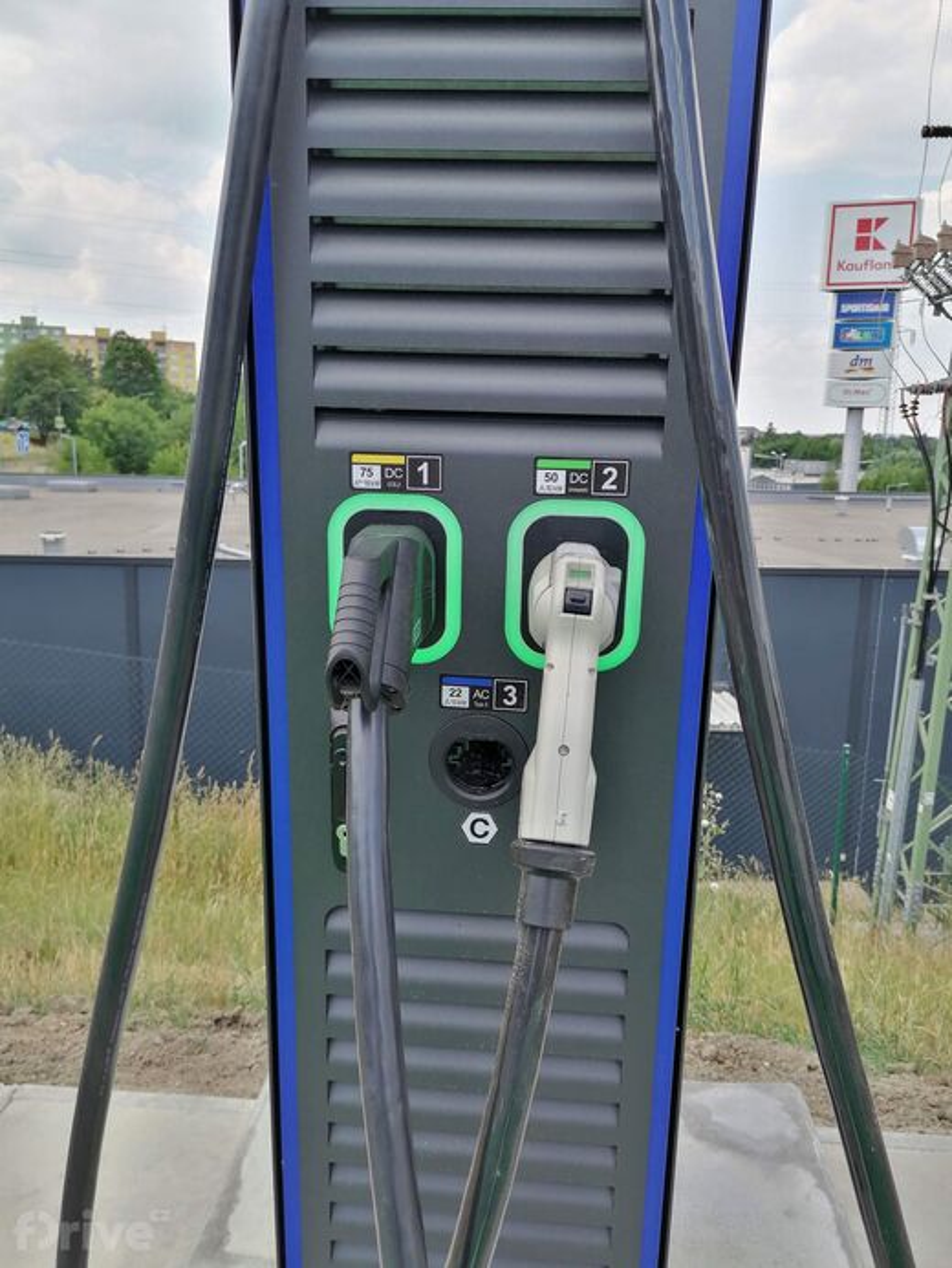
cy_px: 634
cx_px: 476
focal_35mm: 29
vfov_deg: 61.7
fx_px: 1063
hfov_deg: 48.2
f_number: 1.8
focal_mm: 5.3
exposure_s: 1/543
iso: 50
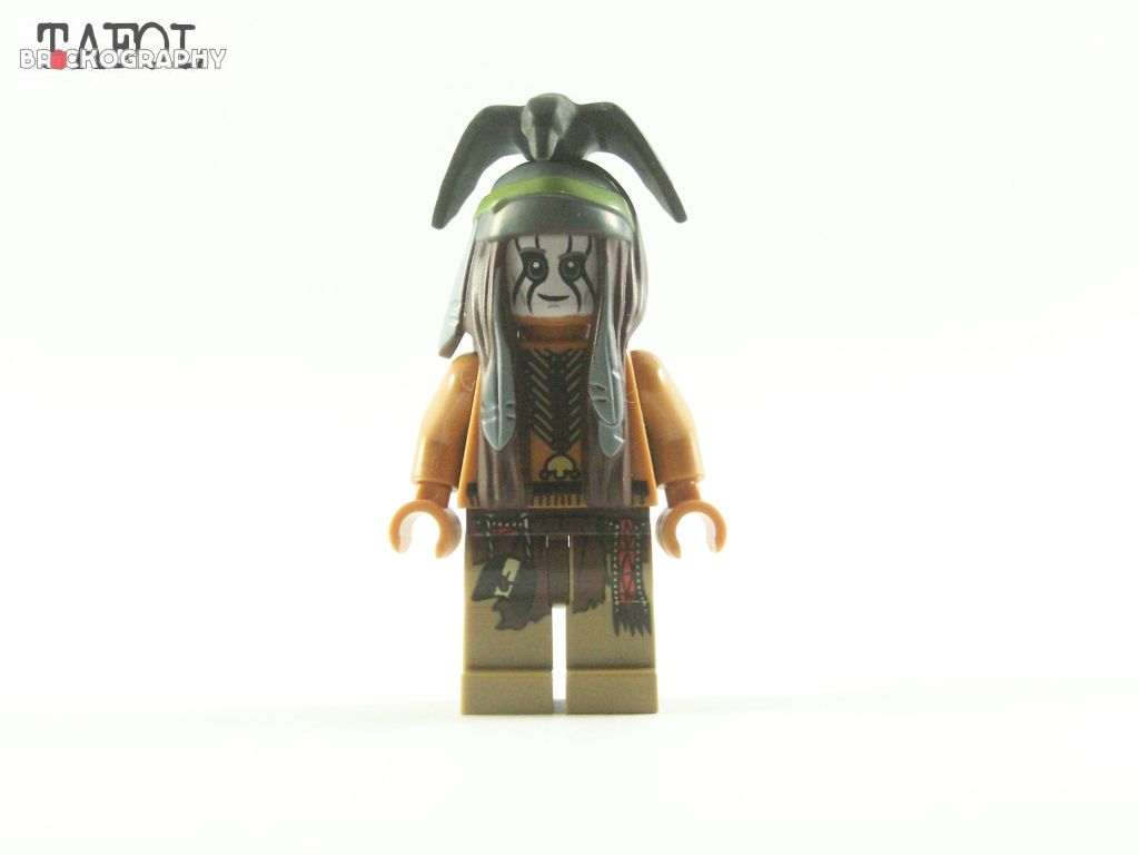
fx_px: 2468
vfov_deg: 19.6
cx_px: 570
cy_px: 428
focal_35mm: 75
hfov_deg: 26.0
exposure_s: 1/60
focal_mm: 12.4
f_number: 4
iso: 400
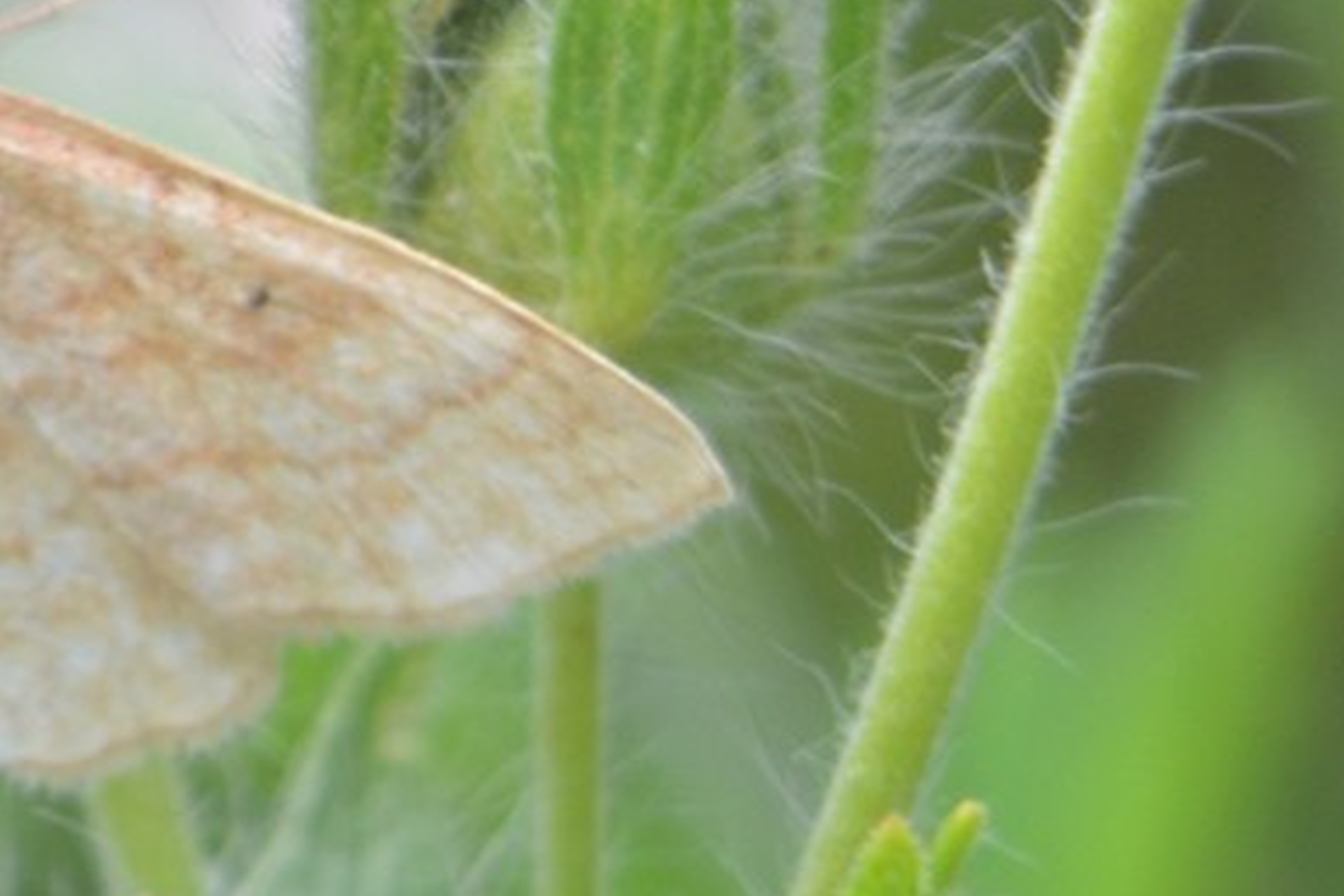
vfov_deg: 1.4
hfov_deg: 2.1
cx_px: -172
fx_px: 36434
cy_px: 312
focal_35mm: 976
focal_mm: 260
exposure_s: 1/125
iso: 400
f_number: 5.6
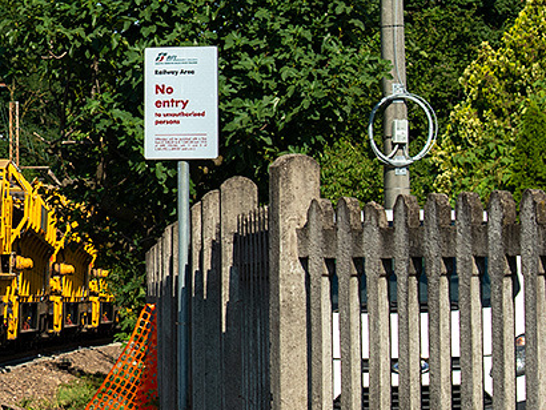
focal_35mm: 195
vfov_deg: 7.6
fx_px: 3078
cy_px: 41
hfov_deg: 9.9
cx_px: -233
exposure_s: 1/640
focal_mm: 52
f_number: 8
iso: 250
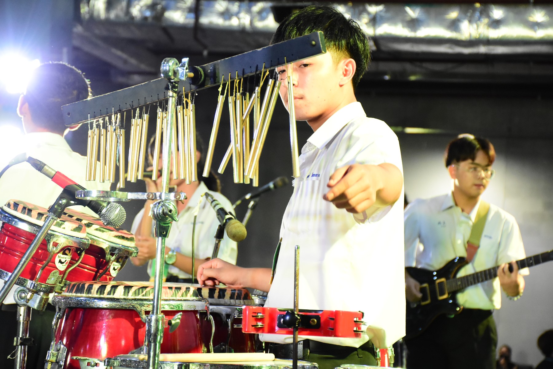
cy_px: 184
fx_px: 1521
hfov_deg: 20.6
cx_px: 276
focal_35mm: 99
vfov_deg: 13.8
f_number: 5.6
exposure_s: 1/125
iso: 4000
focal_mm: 66
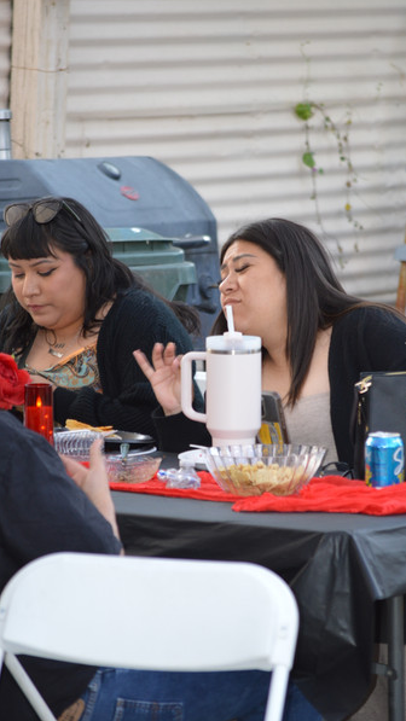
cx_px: 218
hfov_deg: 6.0
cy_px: 355
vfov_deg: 10.7
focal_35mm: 202
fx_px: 3864
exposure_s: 1/100
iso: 400
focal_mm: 120
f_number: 4.8
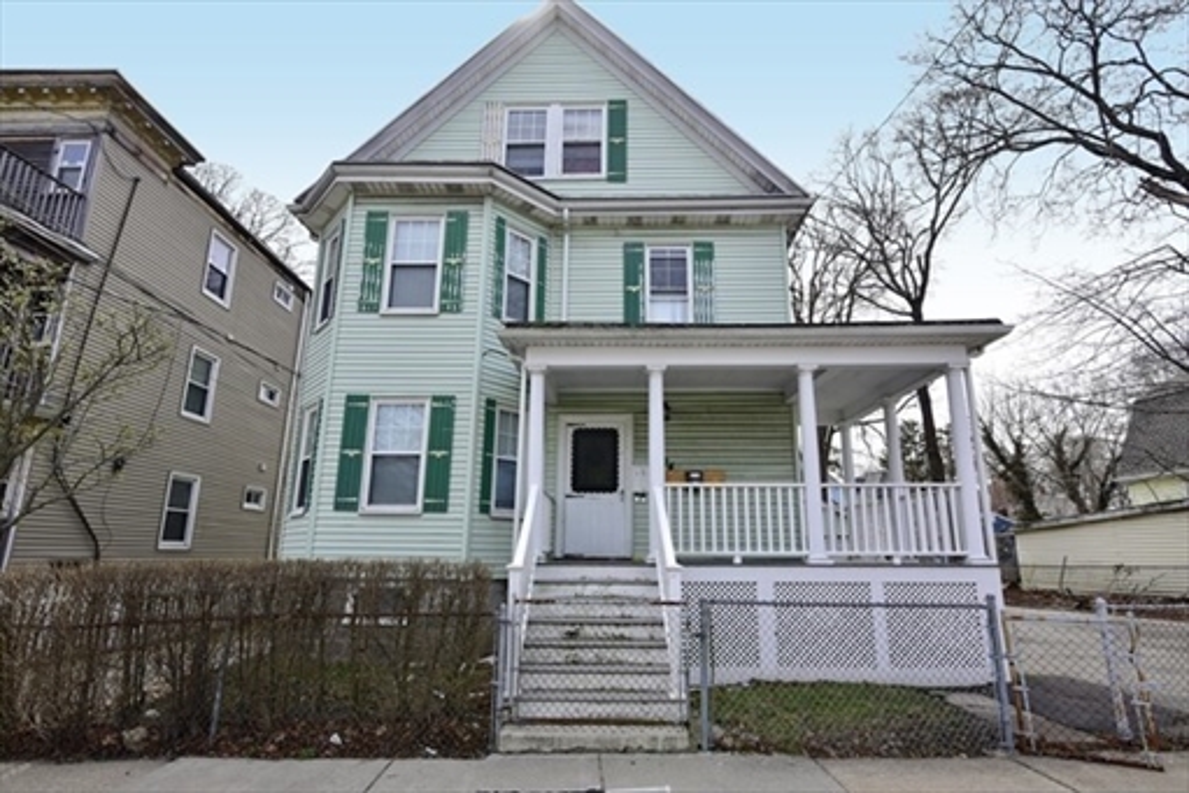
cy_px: 396
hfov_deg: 96.7
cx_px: 594
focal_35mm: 16
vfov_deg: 73.8
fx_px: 529
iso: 200
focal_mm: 16
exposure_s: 1/160
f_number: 10
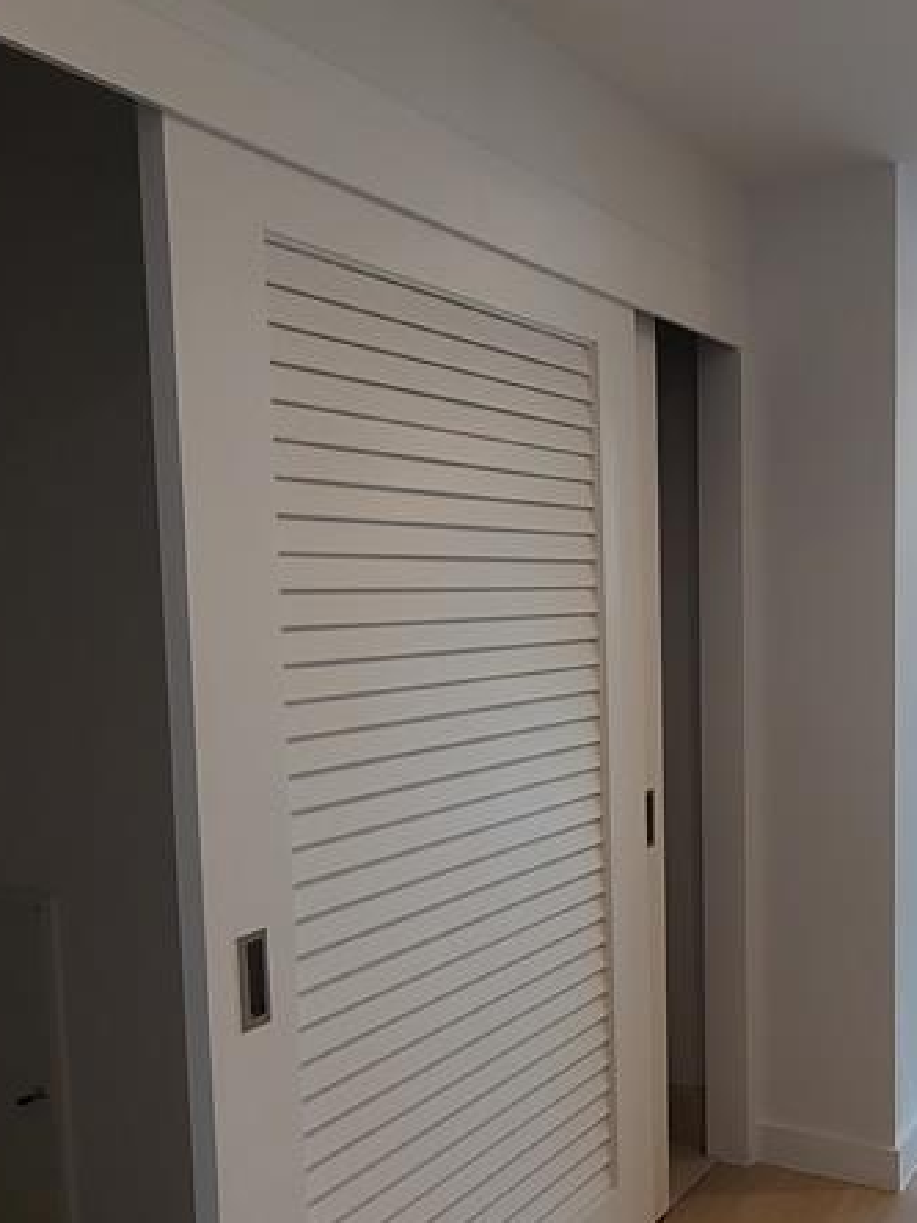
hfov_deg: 43.4
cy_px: 661
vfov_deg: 59.9
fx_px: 1060
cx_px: 799
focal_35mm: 30
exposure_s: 1/119
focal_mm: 2.2
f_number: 2.2
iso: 64
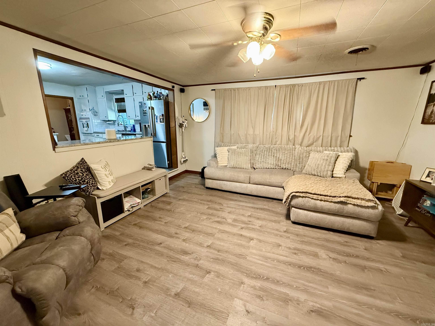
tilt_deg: -12.7
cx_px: 218
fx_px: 176
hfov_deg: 102.1
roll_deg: -0.1
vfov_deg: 85.7
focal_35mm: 14
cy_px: 163
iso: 640
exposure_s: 1/60
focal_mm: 2.22
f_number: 2.2
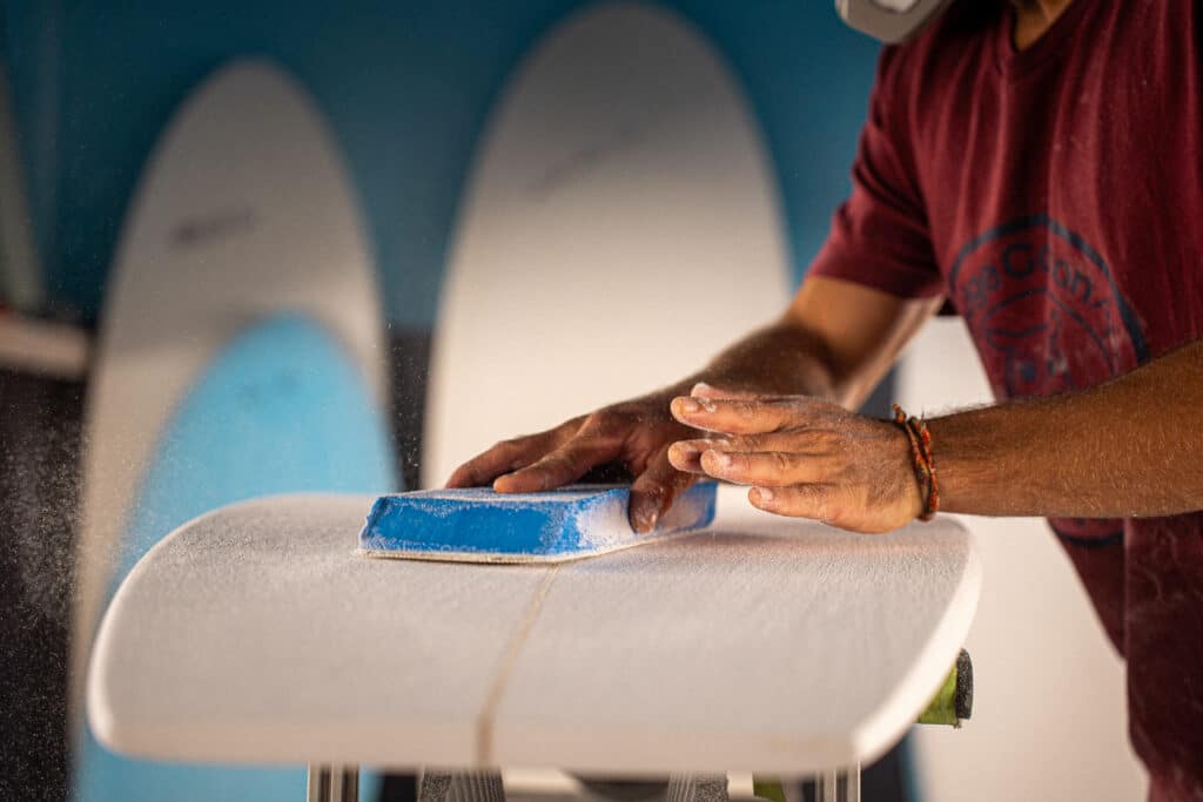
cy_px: 401
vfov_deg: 19.5
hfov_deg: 28.8
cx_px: 602
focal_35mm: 70
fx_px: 2339
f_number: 2.8
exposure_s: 1/200
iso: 320
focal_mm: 70
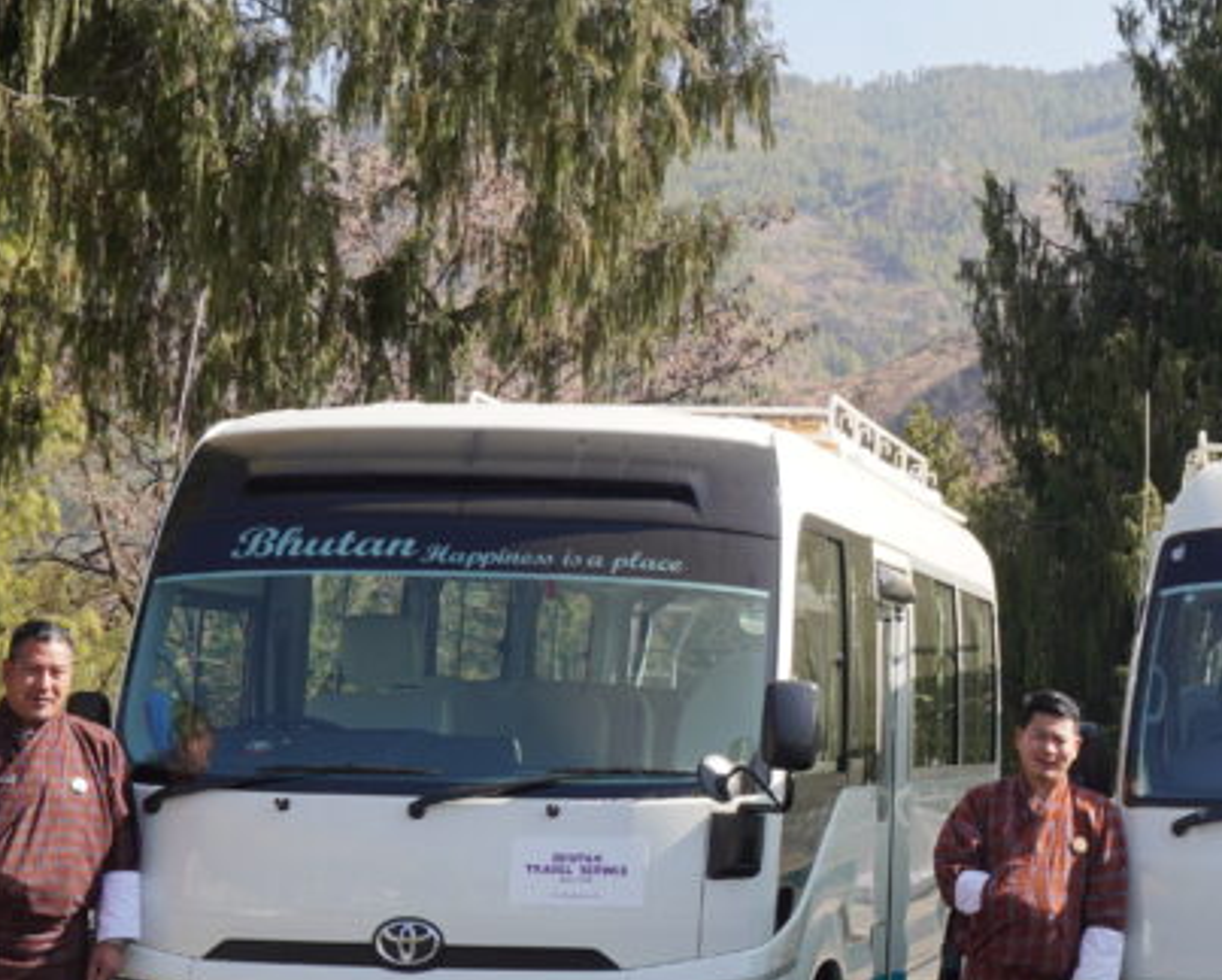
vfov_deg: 18.7
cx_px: 1225
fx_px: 2975
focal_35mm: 82
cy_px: 475
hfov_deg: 22.3
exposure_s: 1/100
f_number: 9
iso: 125
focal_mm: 23
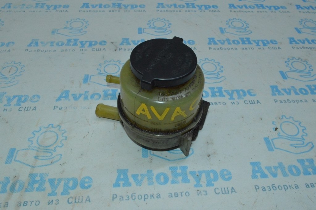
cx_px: 158
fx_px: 276
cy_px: 105
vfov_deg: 41.6
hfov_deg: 59.5
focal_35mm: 32
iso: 4000
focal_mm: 21
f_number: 16
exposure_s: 1/200
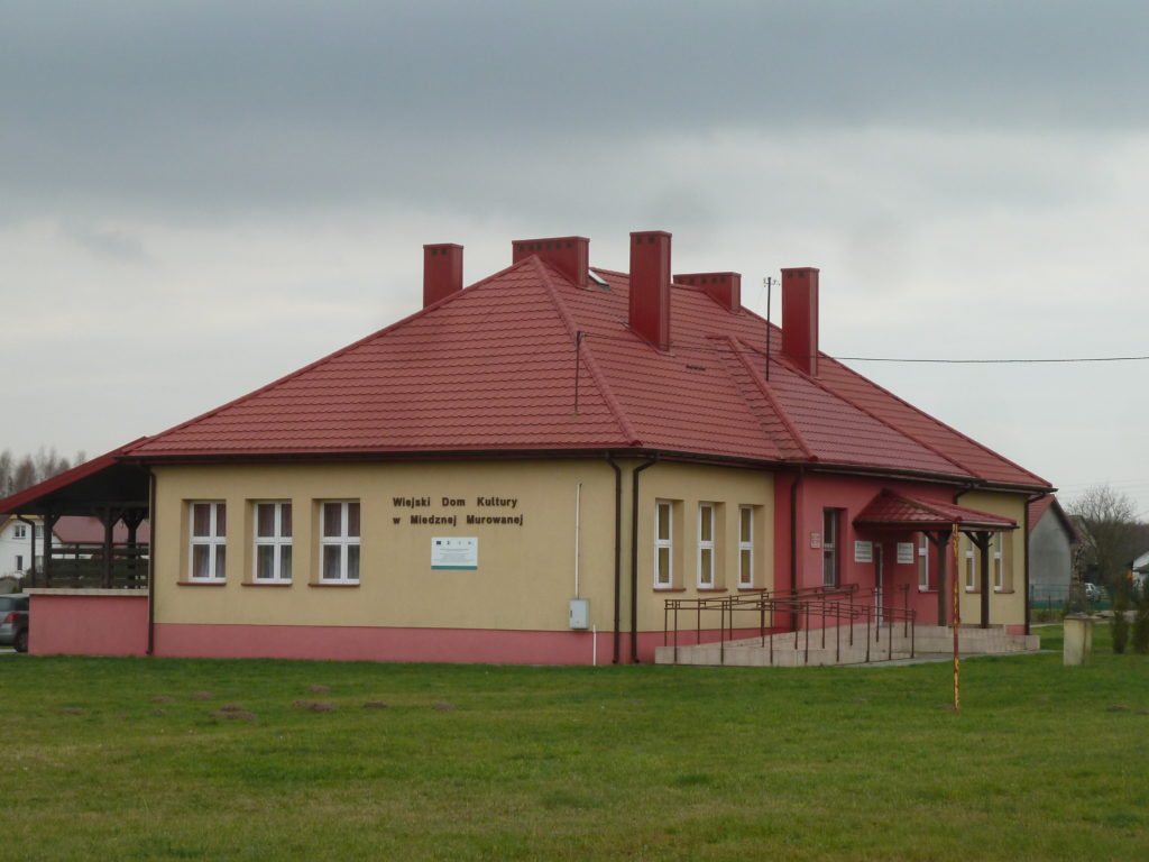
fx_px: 2755
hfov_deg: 23.6
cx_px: 574
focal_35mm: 83
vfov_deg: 17.8
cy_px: 431
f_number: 4.2
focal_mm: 13.7
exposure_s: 1/80
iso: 160
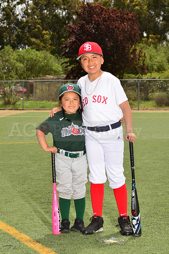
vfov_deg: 21.5
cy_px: 127
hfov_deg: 14.4
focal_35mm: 95
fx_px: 669
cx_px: 84
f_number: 11
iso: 125
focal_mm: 95
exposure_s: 1/200
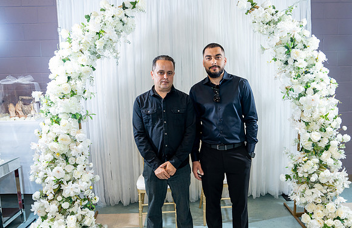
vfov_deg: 46.1
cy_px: 114
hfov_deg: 66.7
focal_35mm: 28
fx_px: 267
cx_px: 187
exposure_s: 1/160
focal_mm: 24
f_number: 2.8
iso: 640
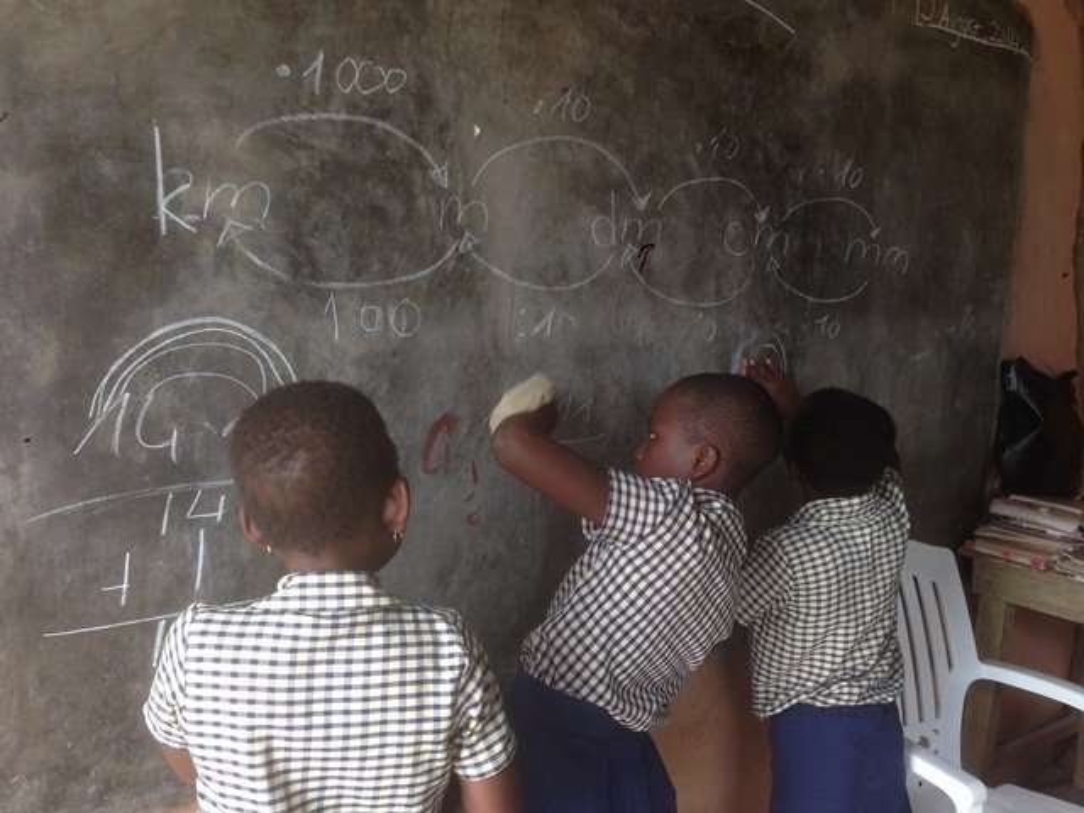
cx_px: 542
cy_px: 406
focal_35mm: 33
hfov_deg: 55.4
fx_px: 1033
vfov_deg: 42.9
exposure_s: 1/60
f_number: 2.4
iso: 50
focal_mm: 4.12
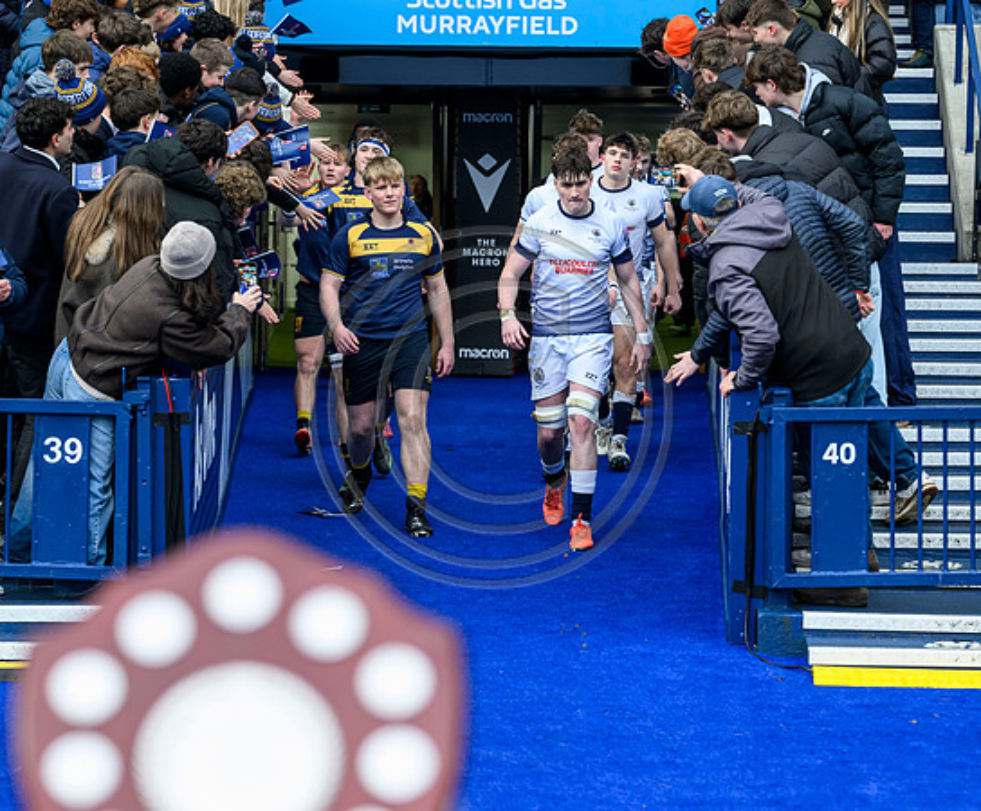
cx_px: 498
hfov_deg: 17.7
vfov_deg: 14.7
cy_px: 406
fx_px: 3144
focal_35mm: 107
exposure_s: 1/1250
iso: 2500
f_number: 4.5
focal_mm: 93
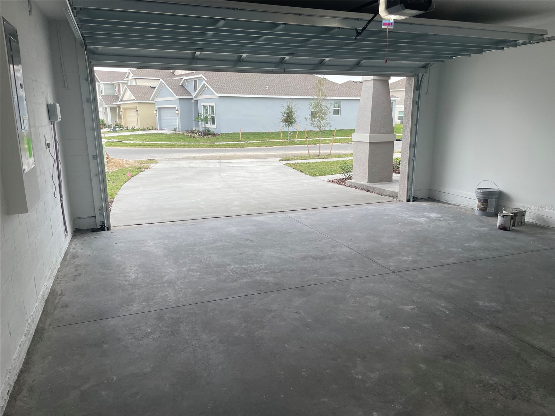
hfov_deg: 67.3
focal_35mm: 26
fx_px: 417
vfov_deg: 53.1
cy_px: 208
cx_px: 278
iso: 32
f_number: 1.6
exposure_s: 1/360
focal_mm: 4.2
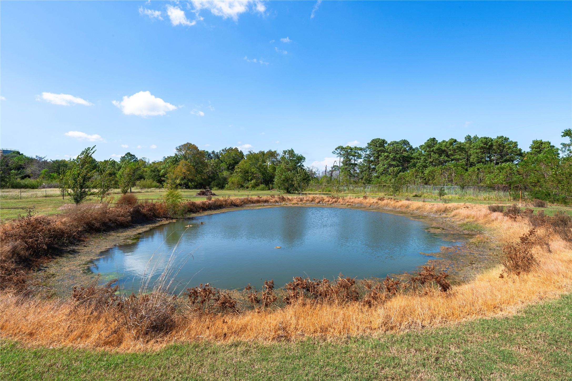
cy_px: 190
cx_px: 286
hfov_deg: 90.0
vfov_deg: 67.3
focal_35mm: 18
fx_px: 286
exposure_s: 1/125
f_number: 14
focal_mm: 18
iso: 125
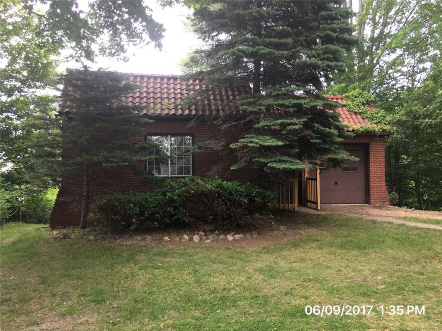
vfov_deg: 48.2
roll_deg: -0.6
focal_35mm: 29
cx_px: 221
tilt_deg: +1.2
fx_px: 370
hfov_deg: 61.7
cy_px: 166
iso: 32
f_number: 2.2
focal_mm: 4.15
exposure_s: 1/60
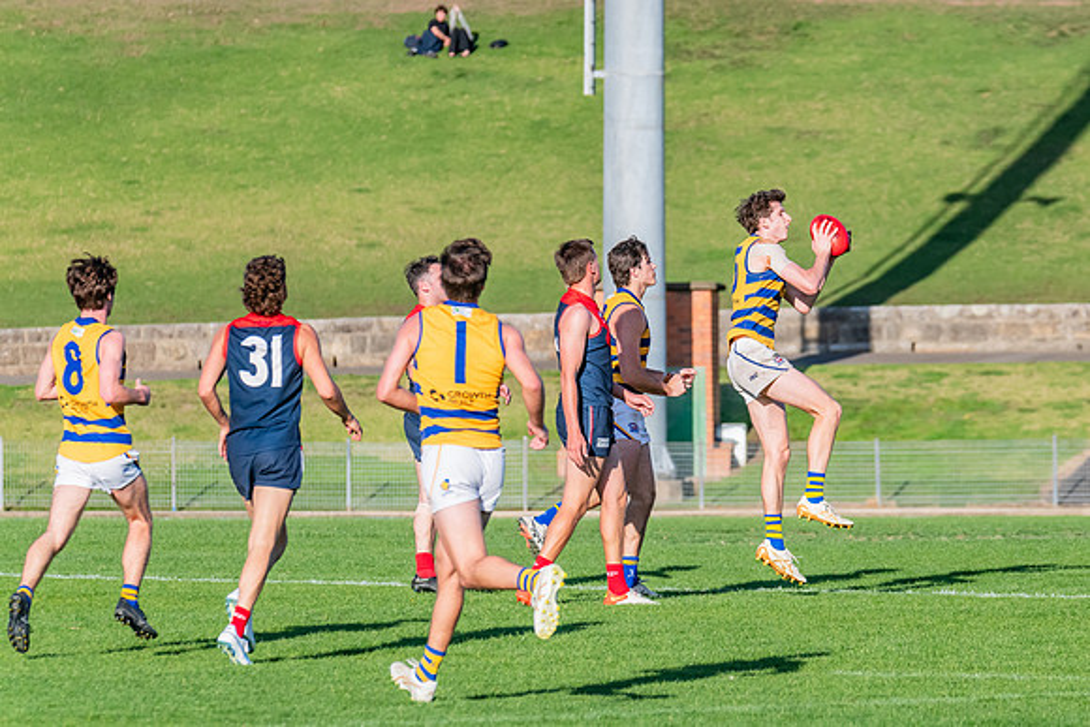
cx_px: 704
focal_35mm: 351
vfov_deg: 3.9
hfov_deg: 5.9
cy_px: 311
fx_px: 10636
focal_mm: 270
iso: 800
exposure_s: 1/1600
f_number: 9
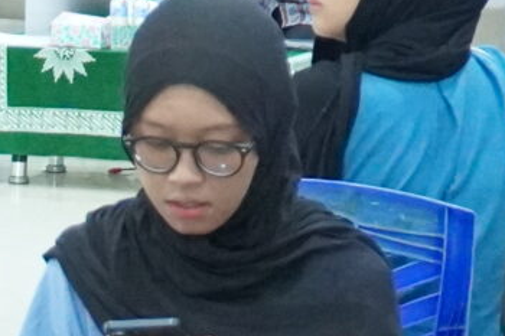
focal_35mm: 253
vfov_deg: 5.4
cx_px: -198
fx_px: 3542
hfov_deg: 8.0
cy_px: 530
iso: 5000
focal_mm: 23
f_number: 4
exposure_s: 1/60
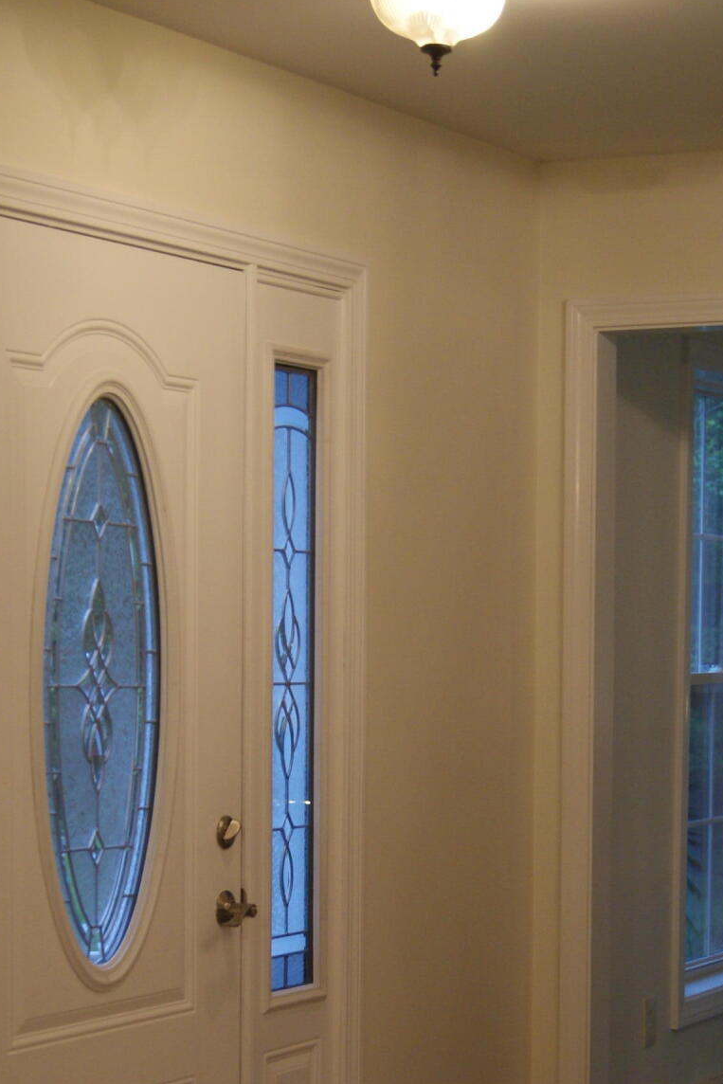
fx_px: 2767
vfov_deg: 21.8
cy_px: 896
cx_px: 333
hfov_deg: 14.9
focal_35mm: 92
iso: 400
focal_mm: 35
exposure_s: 1/25
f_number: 4.5
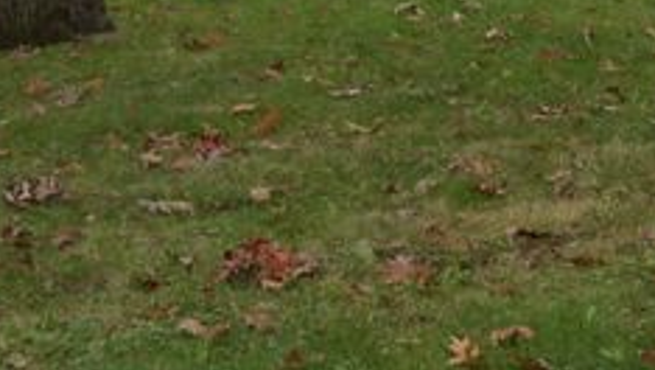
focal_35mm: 159
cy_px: -541
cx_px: 1037
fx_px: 2763
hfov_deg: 12.7
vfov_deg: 7.2
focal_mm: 24
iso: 160
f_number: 5.6
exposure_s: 1/125
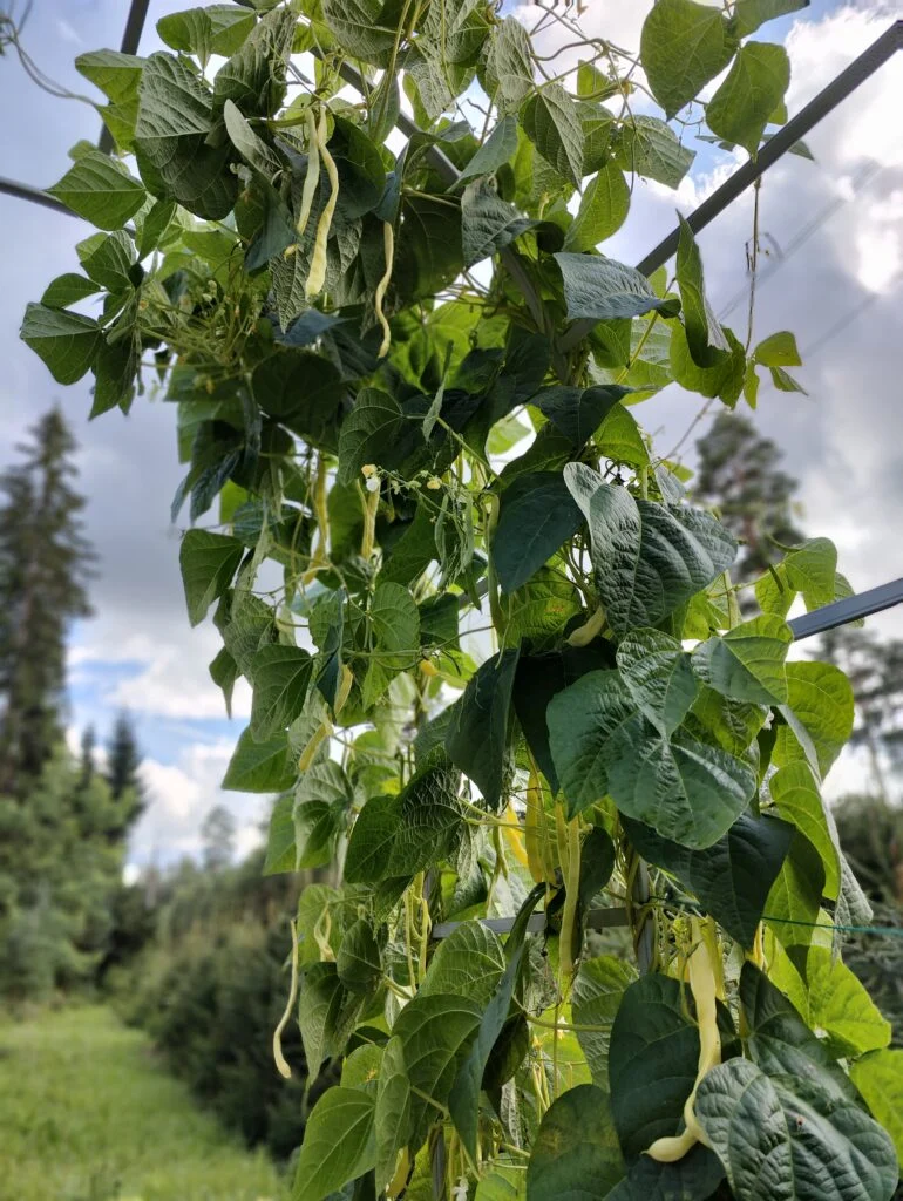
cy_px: 600
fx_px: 799
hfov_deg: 59.0
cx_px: 452
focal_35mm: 23
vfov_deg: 73.9
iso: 50
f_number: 2.8
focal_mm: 6.06
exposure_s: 1/782
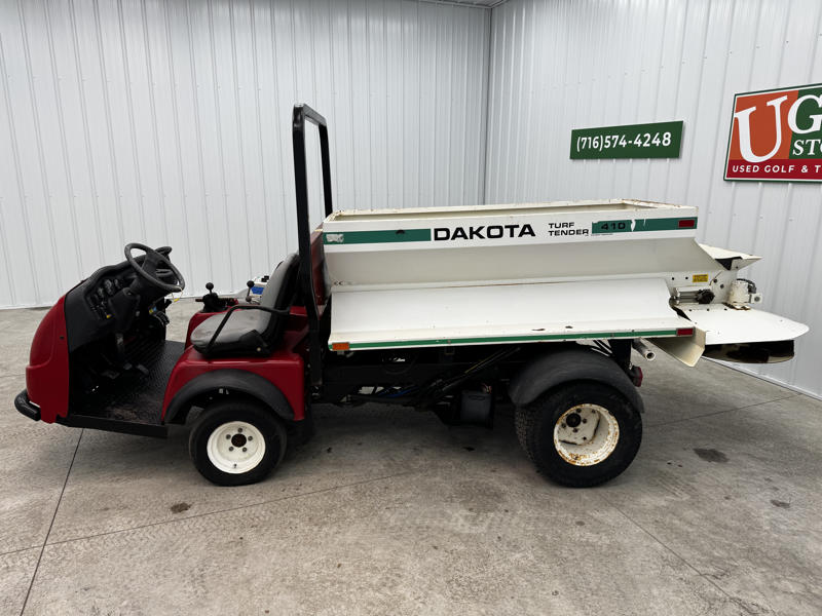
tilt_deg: -14.5
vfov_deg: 56.8
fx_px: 570
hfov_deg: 71.6
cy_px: 308
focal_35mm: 24
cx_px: 411
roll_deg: -0.7
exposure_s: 1/120
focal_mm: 6.76
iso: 50
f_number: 1.78
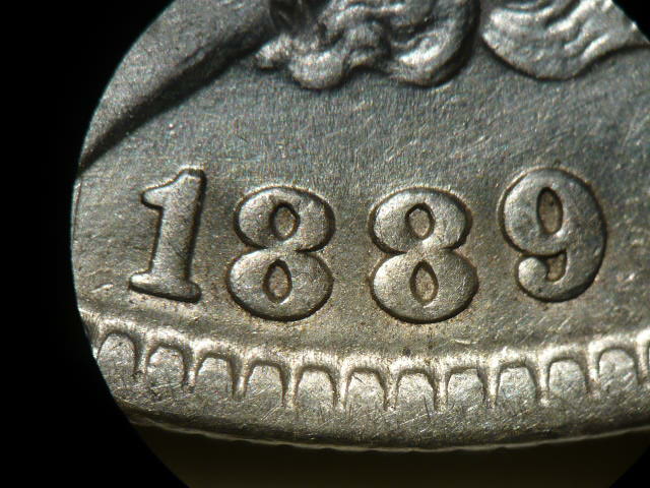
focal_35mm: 41
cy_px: 244
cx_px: 325
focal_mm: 5.5
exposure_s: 1/30
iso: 100
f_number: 2.8
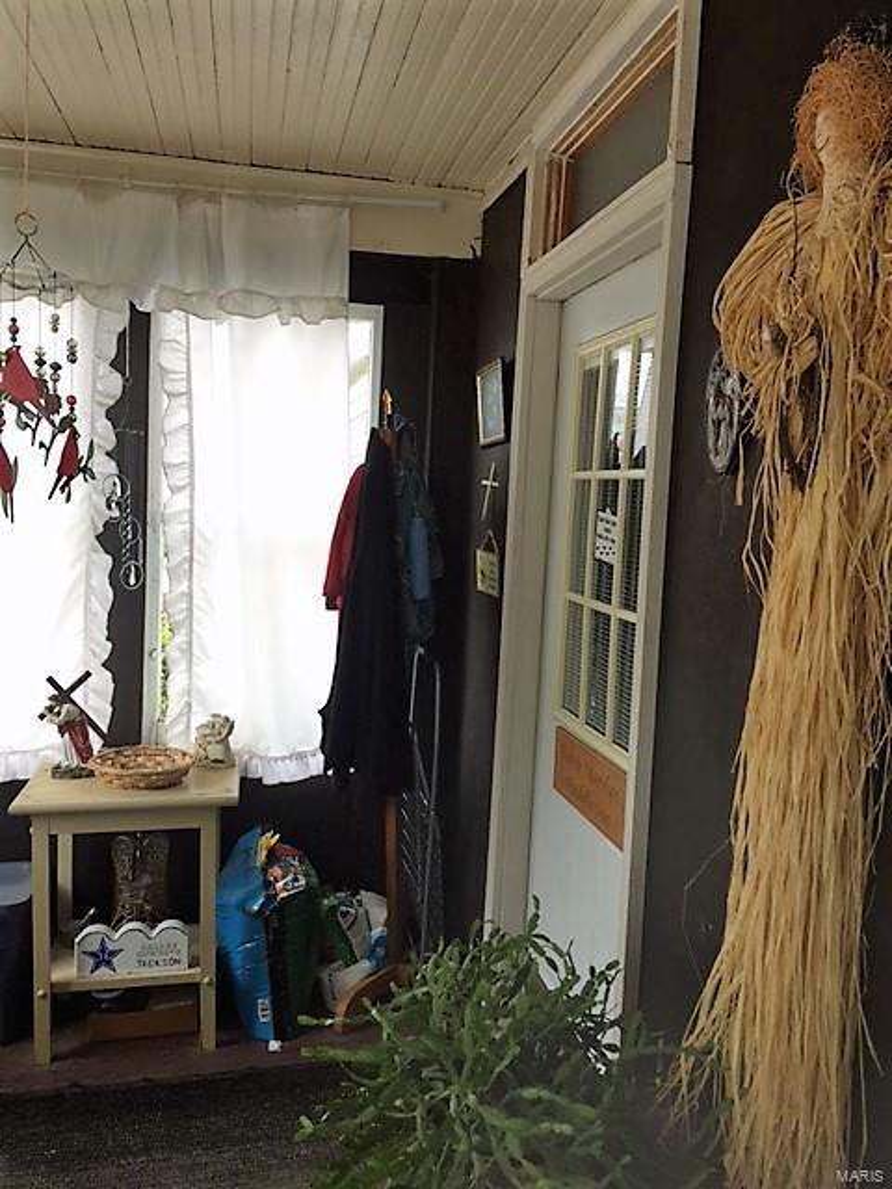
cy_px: 594
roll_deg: -2.1
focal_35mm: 29
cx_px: 446
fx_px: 996
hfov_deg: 48.2
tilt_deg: -4.2
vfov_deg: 61.7
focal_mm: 4.15
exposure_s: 1/60
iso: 40
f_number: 2.2
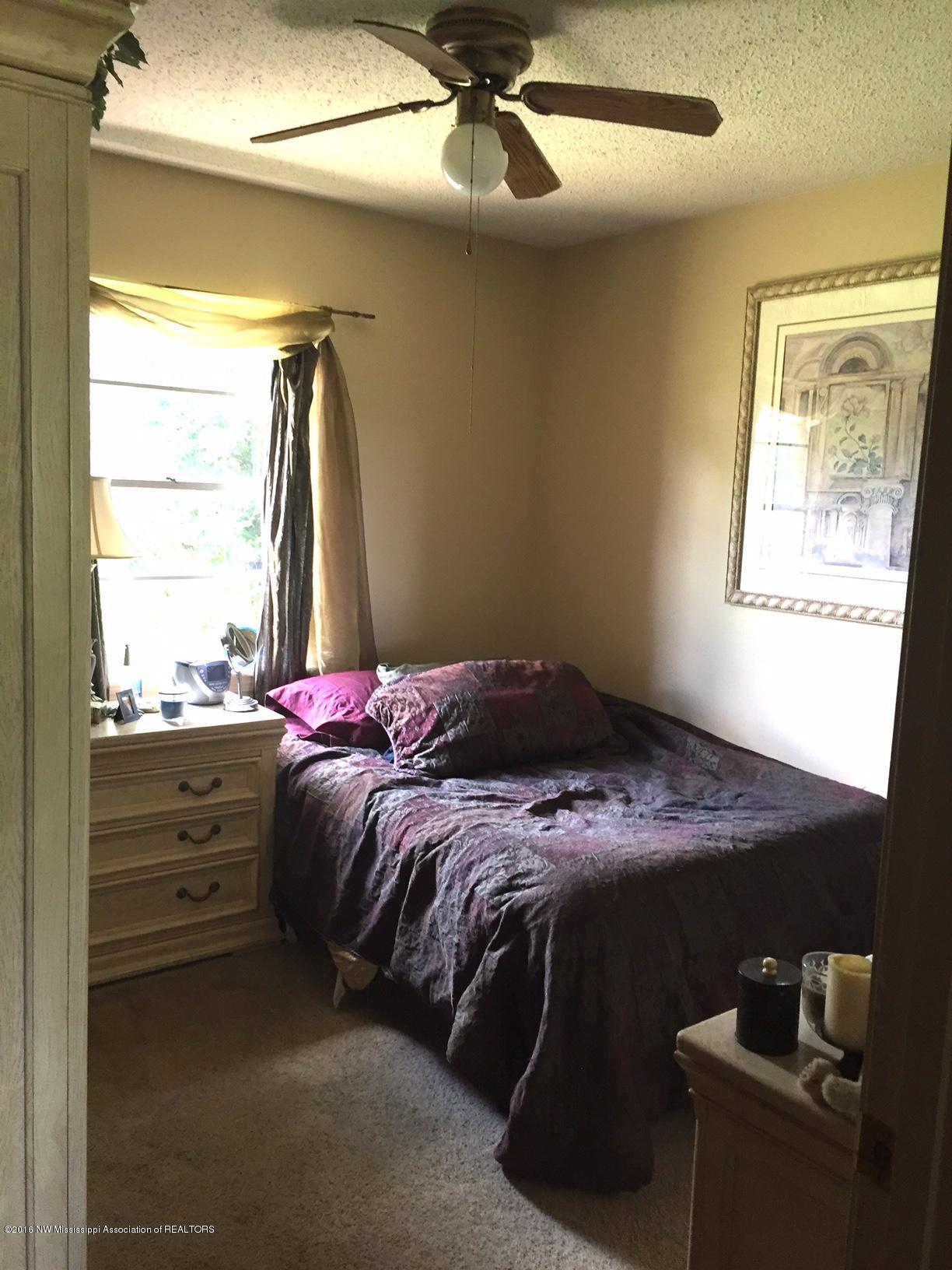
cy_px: 635
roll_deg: -2.5
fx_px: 1063
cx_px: 476
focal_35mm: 29
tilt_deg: -6.0
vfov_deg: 61.7
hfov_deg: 48.2
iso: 100
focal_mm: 4.15
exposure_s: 1/30
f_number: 2.2
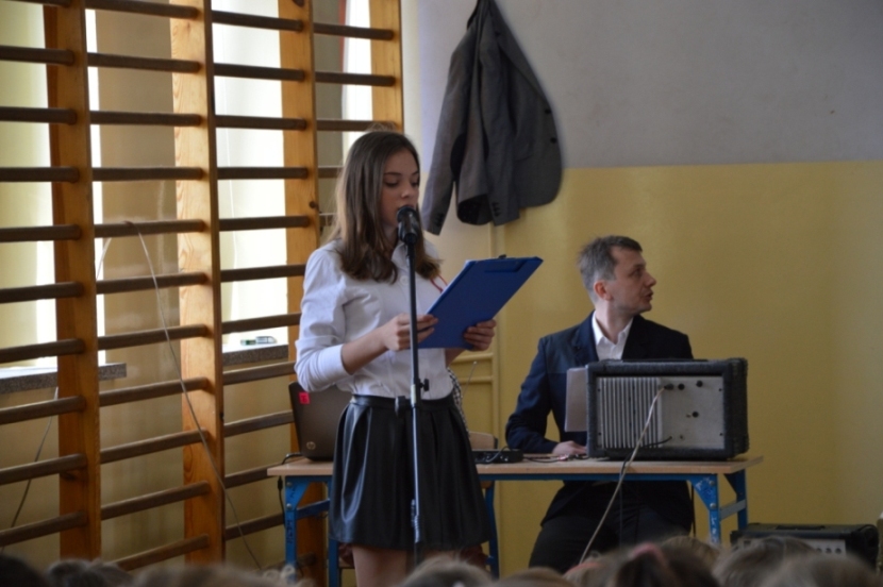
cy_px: 294
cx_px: 442
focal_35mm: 158
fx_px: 3860
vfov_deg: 8.7
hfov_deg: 13.1
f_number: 5.6
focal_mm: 105
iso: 450
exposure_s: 1/60
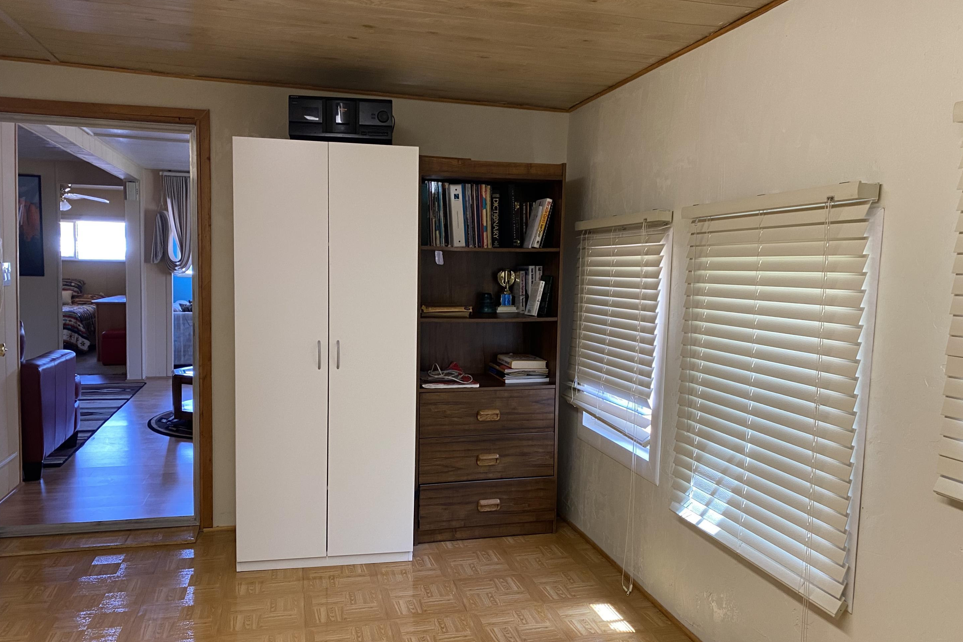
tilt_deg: -3.9
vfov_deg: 46.4
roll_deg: -0.3
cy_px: 339
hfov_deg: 65.5
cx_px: 475
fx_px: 749
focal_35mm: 28
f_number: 1.8
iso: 160
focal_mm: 4.25
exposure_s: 1/60
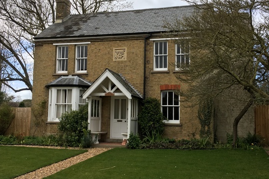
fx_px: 269
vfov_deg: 36.8
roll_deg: -0.2
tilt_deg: +3.8
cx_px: 152
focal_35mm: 36
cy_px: 95
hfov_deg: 53.0
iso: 25
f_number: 2.2
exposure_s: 1/516
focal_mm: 4.15
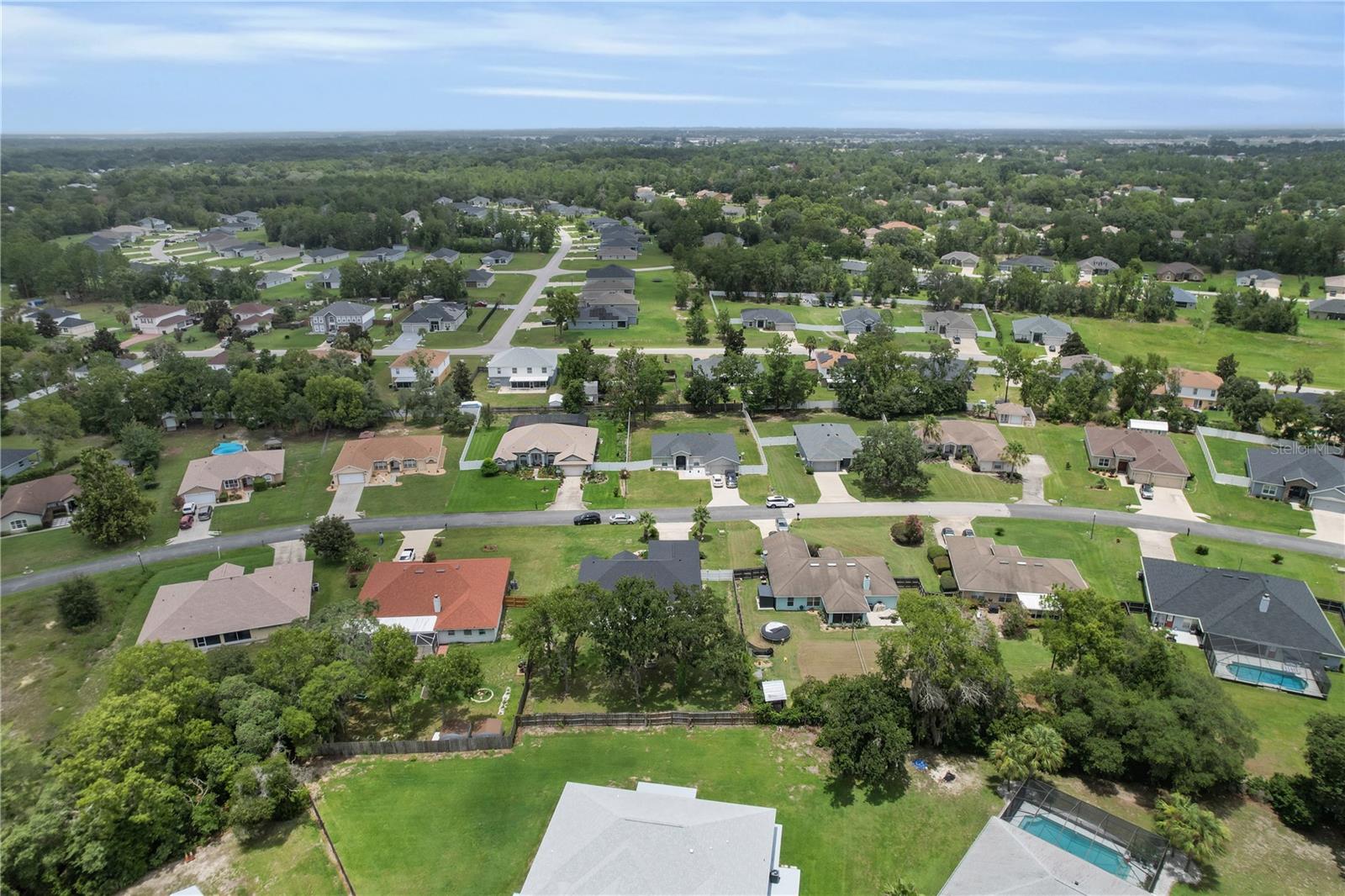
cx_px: 672
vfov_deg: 57.2
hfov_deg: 78.6
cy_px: 448
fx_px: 822
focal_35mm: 22
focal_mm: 8.38
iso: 130
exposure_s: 1/2500
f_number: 2.8
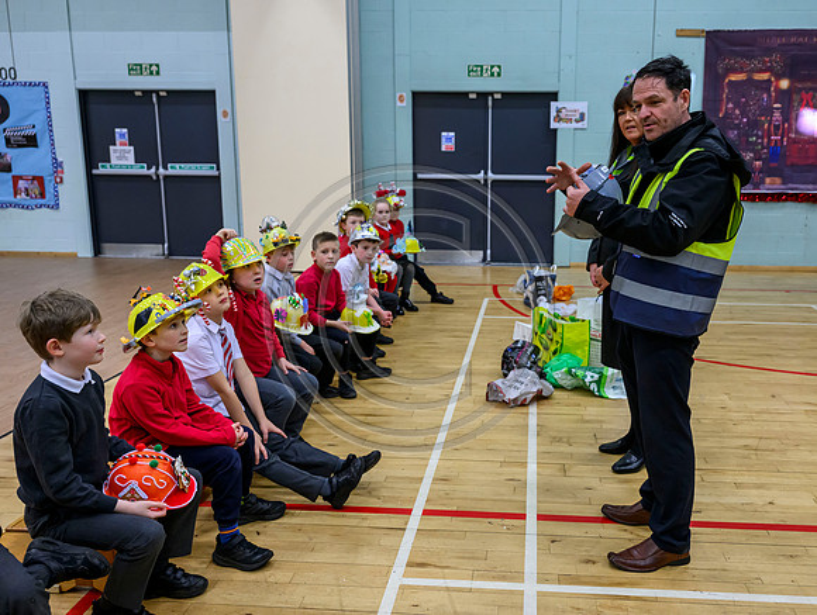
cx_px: 490
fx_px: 748
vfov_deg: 44.7
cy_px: 289
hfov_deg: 56.8
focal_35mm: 32
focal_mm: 27.5
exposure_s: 1/250
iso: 3200
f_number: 4
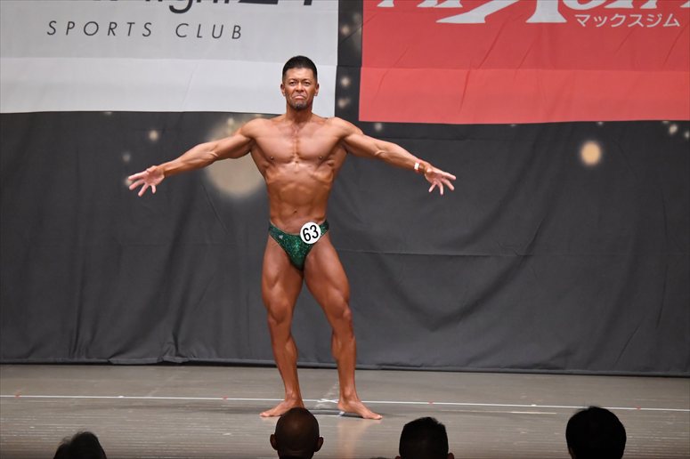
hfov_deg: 10.2
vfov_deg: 6.8
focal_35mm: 202
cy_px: 230
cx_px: 345
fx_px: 3870
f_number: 5.6
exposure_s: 1/400
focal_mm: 135
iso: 6400
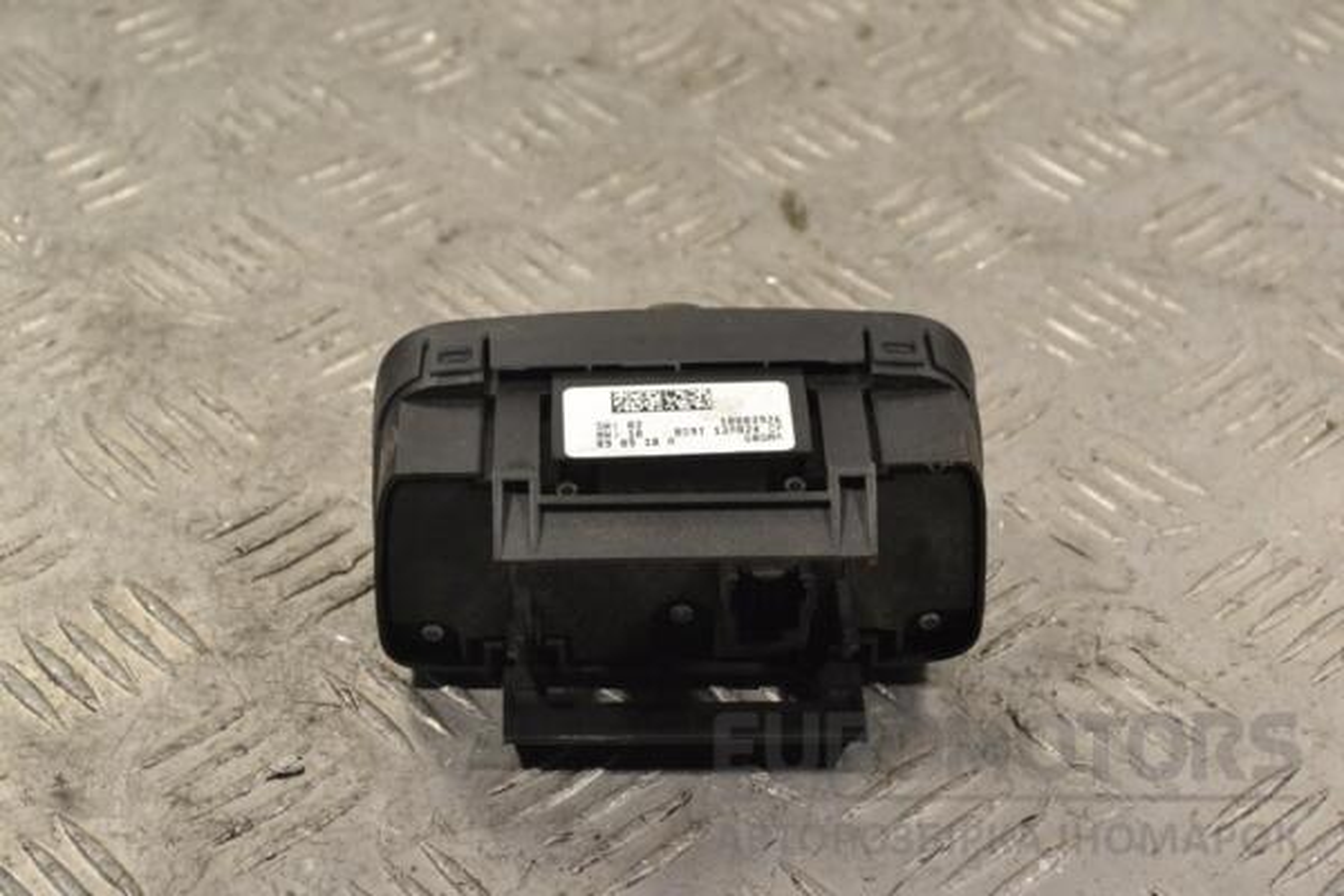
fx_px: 3080
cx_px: 672
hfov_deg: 24.6
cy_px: 448
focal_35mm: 82
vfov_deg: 16.6
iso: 3200
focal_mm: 55
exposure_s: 1/320
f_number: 9
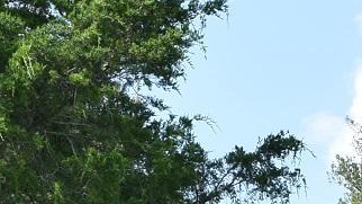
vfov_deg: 4.4
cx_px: 69
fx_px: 2636
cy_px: 320
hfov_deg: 7.8
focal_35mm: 275
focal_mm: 25
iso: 200
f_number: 9
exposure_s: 1/320
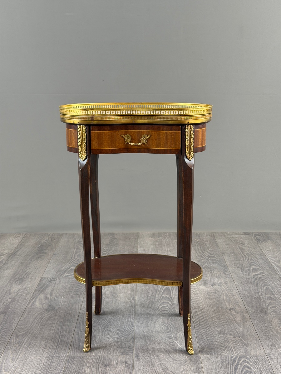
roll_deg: -0.2
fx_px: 520
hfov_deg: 30.3
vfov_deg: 39.7
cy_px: 187
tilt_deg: -12.3
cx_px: 140
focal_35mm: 48
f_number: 1.78
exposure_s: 1/50
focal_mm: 6.76
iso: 100
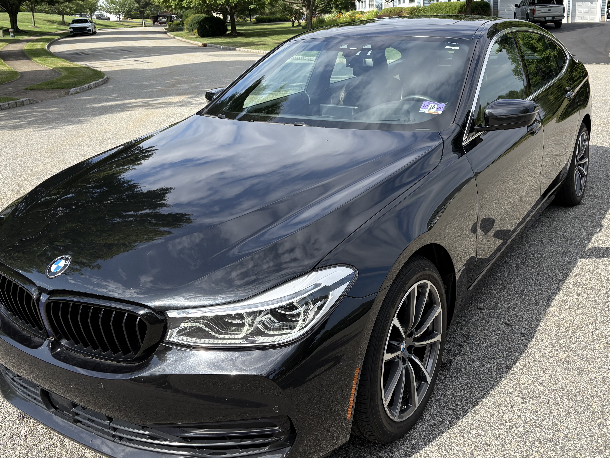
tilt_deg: -14.1
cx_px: 361
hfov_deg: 55.0
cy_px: 169
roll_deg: +3.0
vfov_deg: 42.6
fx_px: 582
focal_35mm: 33
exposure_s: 1/1626
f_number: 1.6
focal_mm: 5.96
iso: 50
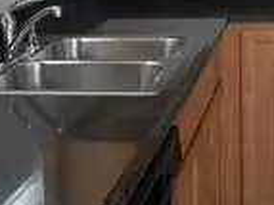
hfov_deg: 17.9
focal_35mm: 109
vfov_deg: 13.2
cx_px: 230
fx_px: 862
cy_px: -44
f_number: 3.9
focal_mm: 7
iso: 125
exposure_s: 1/30
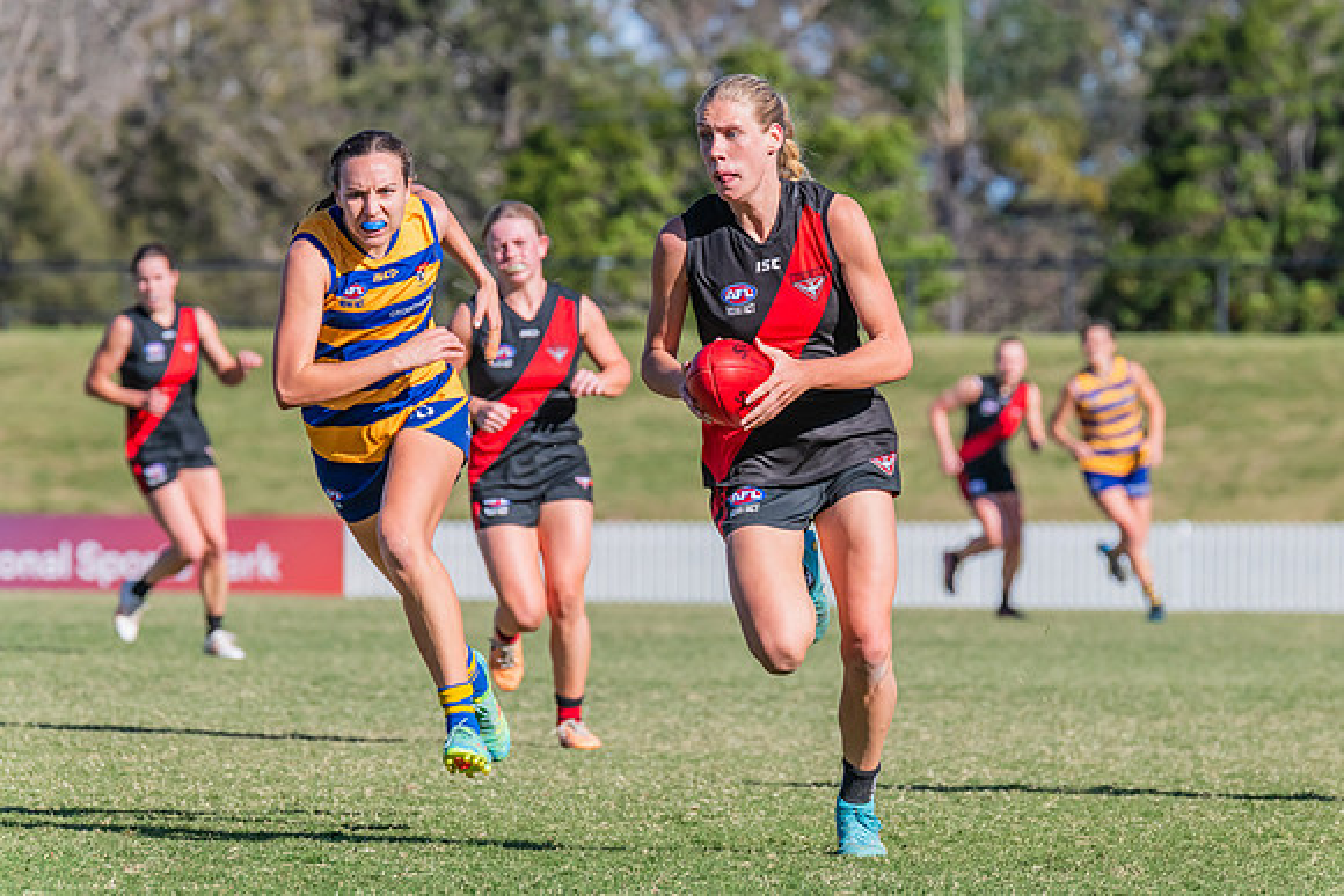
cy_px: 445
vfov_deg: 3.6
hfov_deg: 5.4
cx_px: 708
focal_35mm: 381
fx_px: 14225
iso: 800
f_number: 11
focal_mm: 360
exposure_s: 1/1250
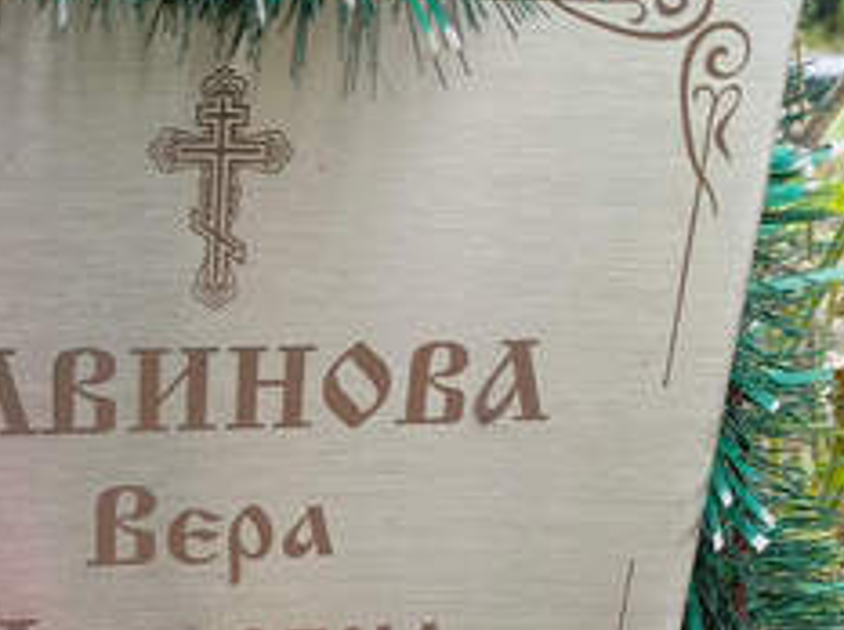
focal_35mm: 86
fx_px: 2094
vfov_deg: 16.5
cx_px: 406
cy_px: 742
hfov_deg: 22.8
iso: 117
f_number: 1.69
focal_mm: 4.76
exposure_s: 1/100
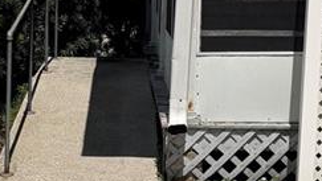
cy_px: -4
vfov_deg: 9.3
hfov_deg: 16.6
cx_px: 133
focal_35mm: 129
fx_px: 1102
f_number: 1.78
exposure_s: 1/10309
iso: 80
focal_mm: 6.76
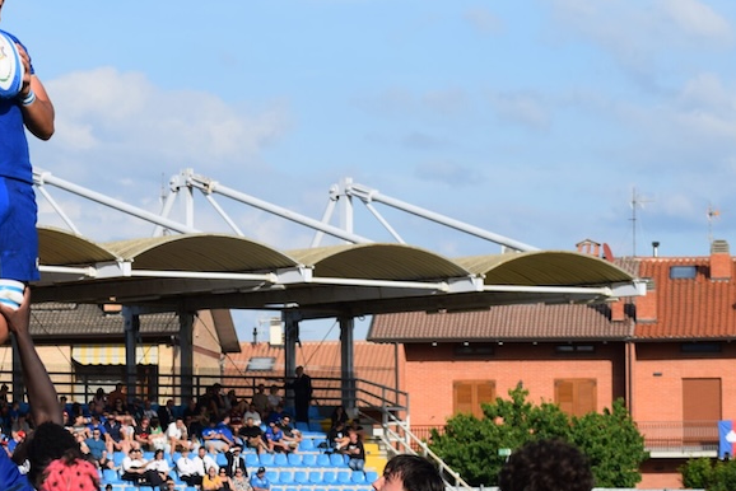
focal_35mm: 249
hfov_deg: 8.2
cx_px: 51
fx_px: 5093
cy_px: 223
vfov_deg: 5.5
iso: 200
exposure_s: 1/800
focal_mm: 80
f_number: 6.3
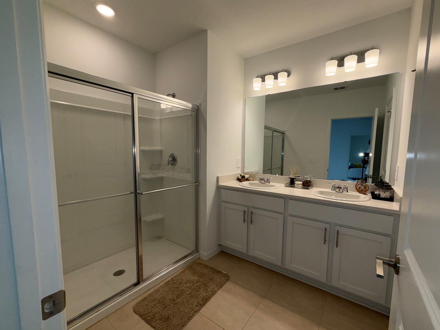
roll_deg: -0.9
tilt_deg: -5.3
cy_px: 168
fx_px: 191
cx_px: 234
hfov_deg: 98.0
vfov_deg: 81.7
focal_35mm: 15
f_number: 2.2
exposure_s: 1/122
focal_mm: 2.22
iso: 20
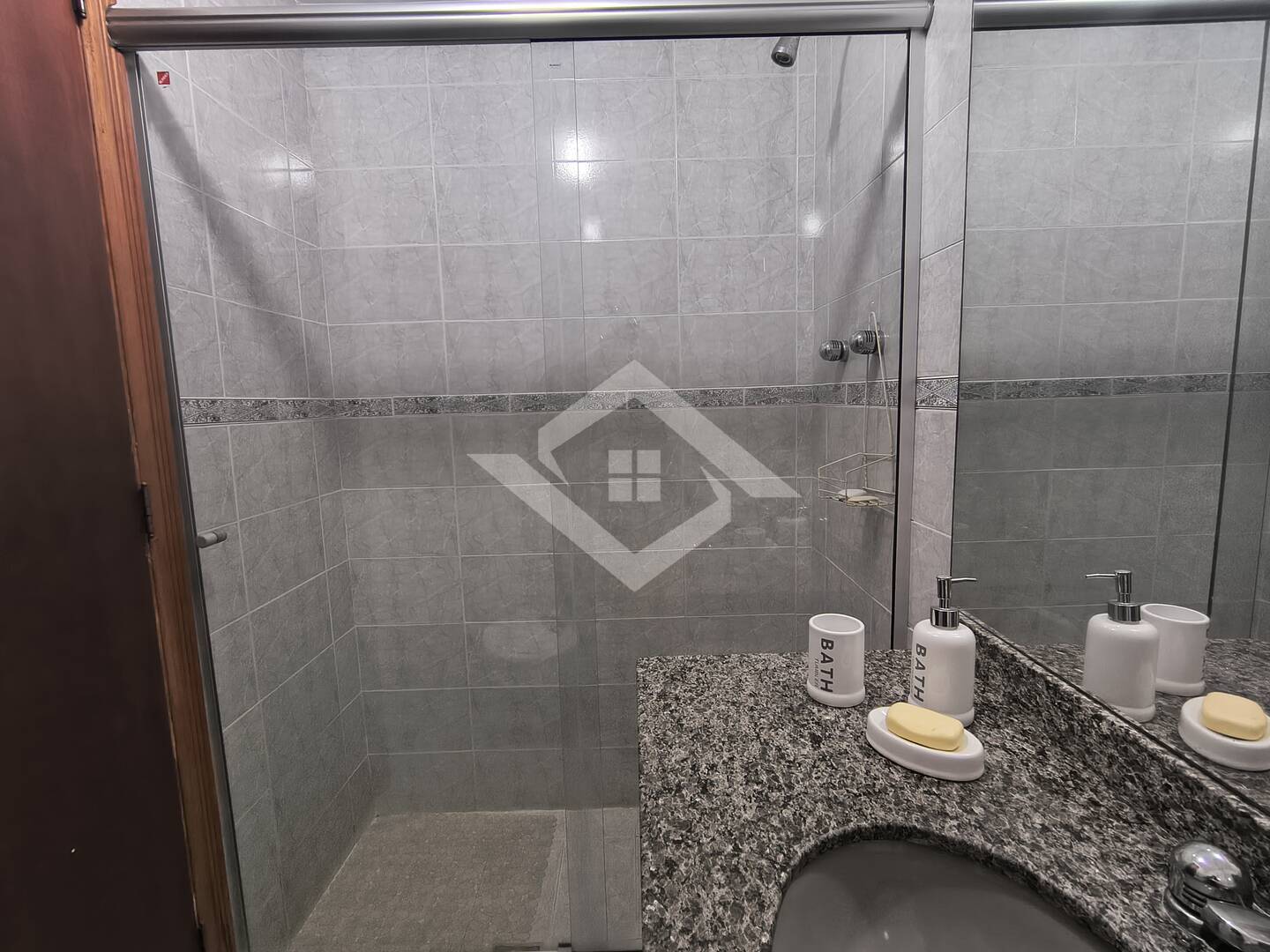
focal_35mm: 12
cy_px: 476
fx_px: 440
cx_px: 635
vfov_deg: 94.5
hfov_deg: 110.5
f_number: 2.2
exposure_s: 1/30
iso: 692
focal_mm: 2.13
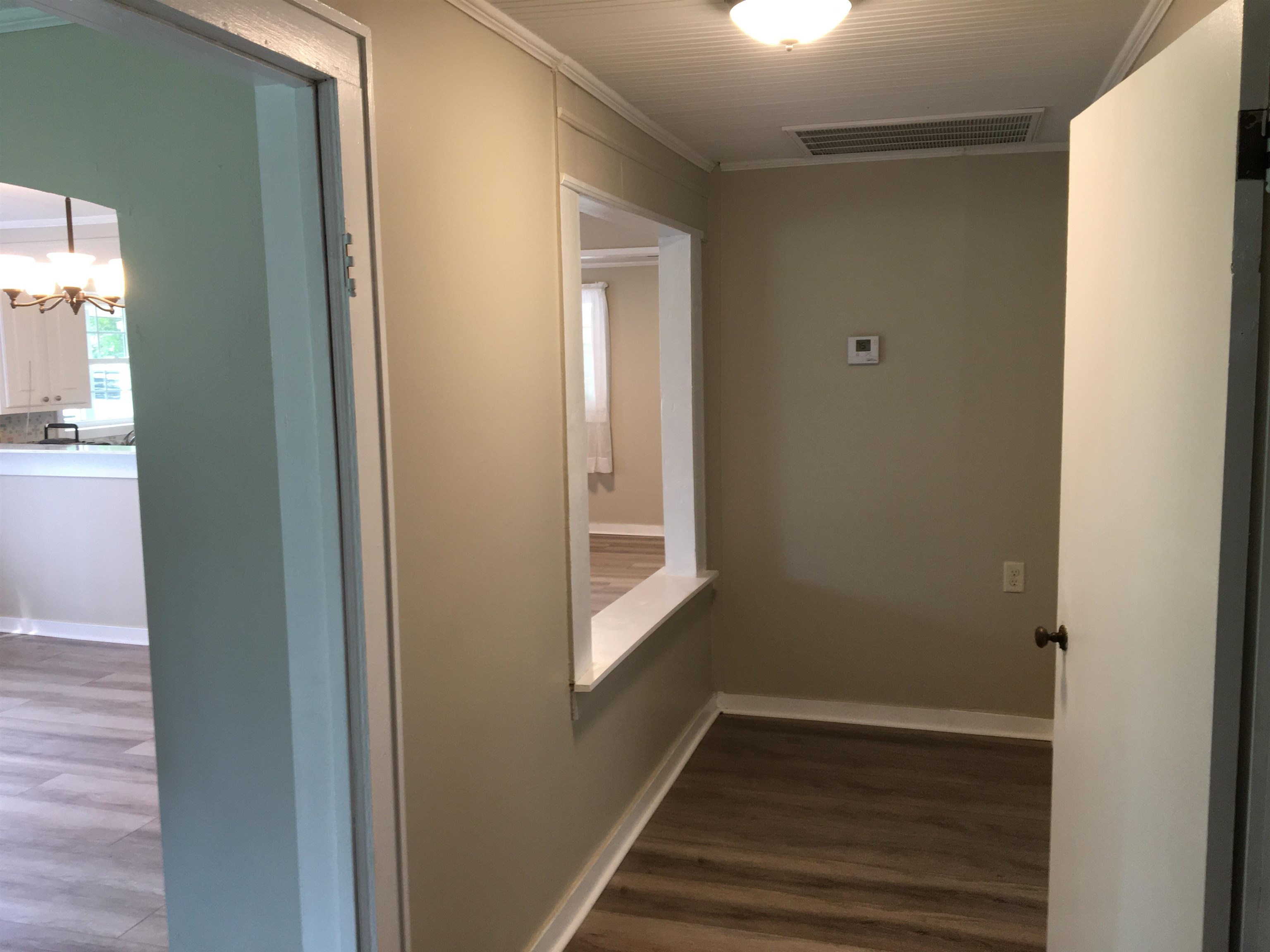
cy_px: 476
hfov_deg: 61.7
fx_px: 1064
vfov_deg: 48.2
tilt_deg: -6.2
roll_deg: +1.3
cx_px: 635
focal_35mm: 29
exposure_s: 1/30
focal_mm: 4.15
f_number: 2.2
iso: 64
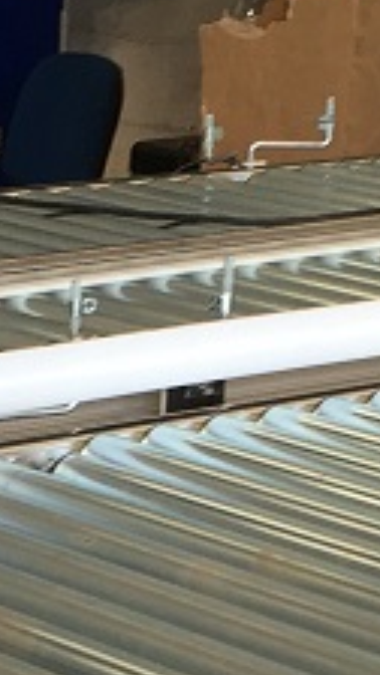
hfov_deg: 7.1
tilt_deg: -20.0
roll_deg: -1.8
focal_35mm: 171
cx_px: 72
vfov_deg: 12.3
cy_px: 844
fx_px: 3063
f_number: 2.2
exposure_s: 1/50
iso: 25
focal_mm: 4.15
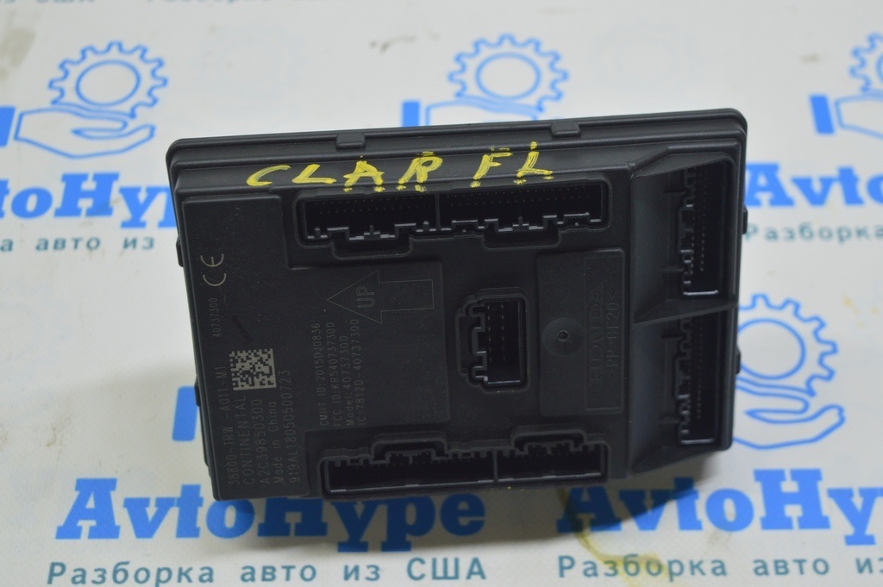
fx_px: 1470
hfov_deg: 33.4
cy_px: 294
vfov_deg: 22.6
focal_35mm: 60
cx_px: 442
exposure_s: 1/25
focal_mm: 40
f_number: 5.6
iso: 400
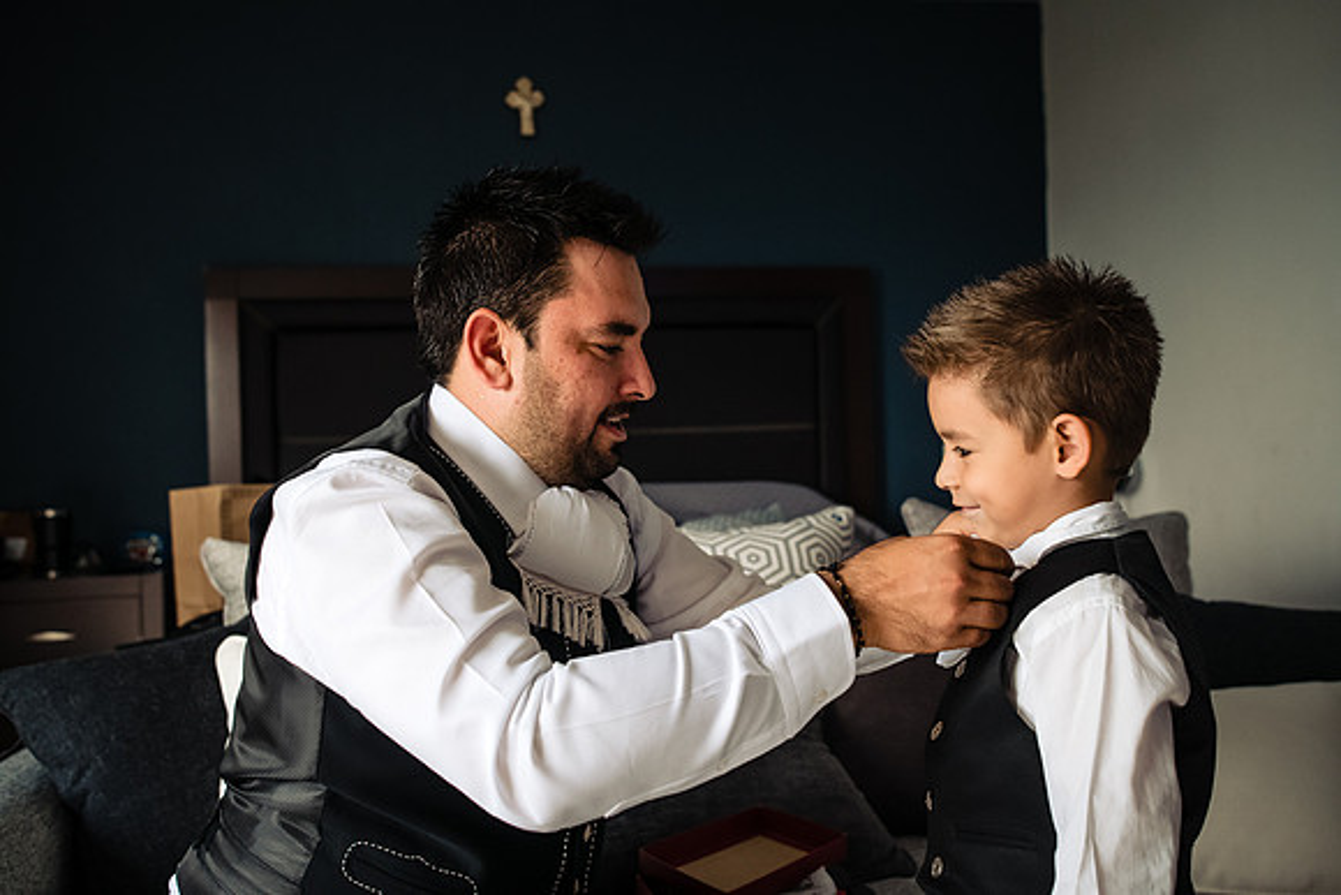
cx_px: 670
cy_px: 448
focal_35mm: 35
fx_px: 1304
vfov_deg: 37.9
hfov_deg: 54.4
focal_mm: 35
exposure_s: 1/250
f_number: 5
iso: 1600
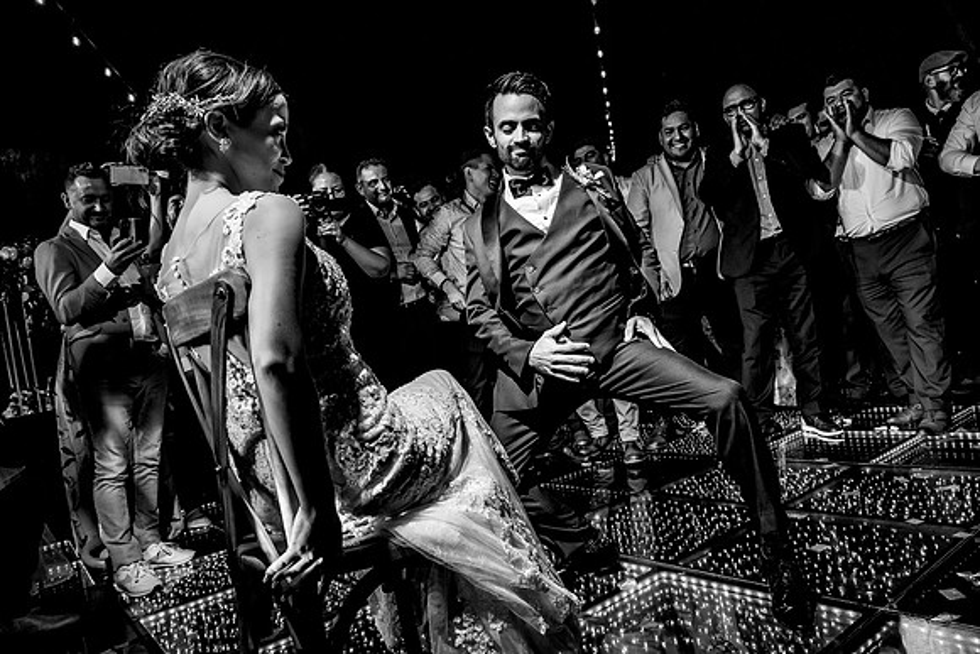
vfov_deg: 50.8
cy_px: 336
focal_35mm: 25
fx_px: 688
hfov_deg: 70.9
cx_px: 480
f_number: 9
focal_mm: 24
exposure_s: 1/160
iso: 2000
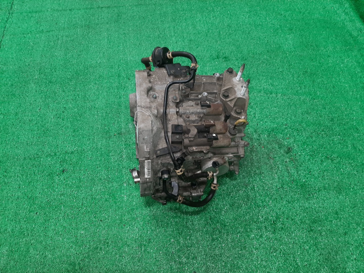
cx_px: 182
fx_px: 273
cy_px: 136
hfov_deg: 67.3
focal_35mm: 26
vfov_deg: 53.1
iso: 115
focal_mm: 3.93
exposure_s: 1/50
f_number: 1.7
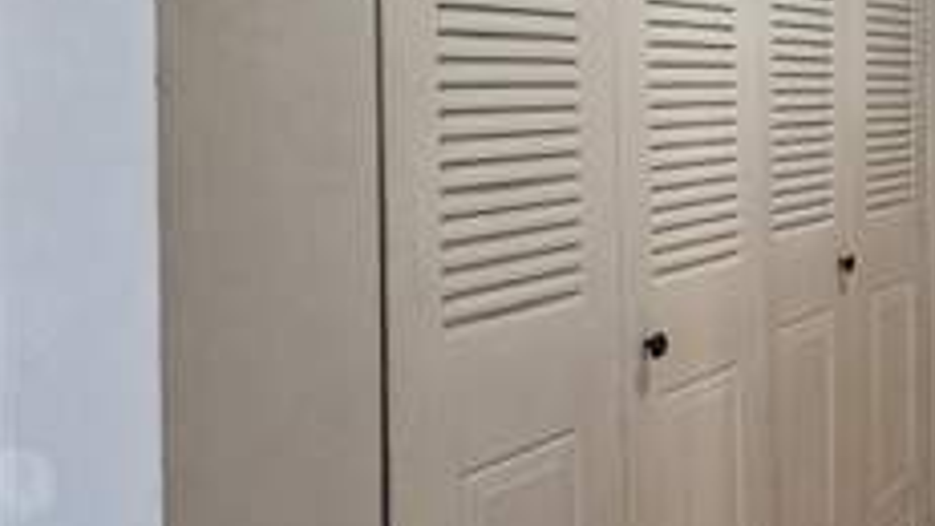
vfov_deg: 22.8
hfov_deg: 38.1
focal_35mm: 52
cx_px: 769
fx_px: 1289
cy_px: 115
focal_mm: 5.4
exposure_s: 1/120
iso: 250
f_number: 1.8
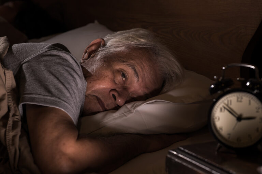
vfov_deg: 16.1
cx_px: 131
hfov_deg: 23.9
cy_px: 87
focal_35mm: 85
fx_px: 619
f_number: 5.6
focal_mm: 85
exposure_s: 1/6
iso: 200
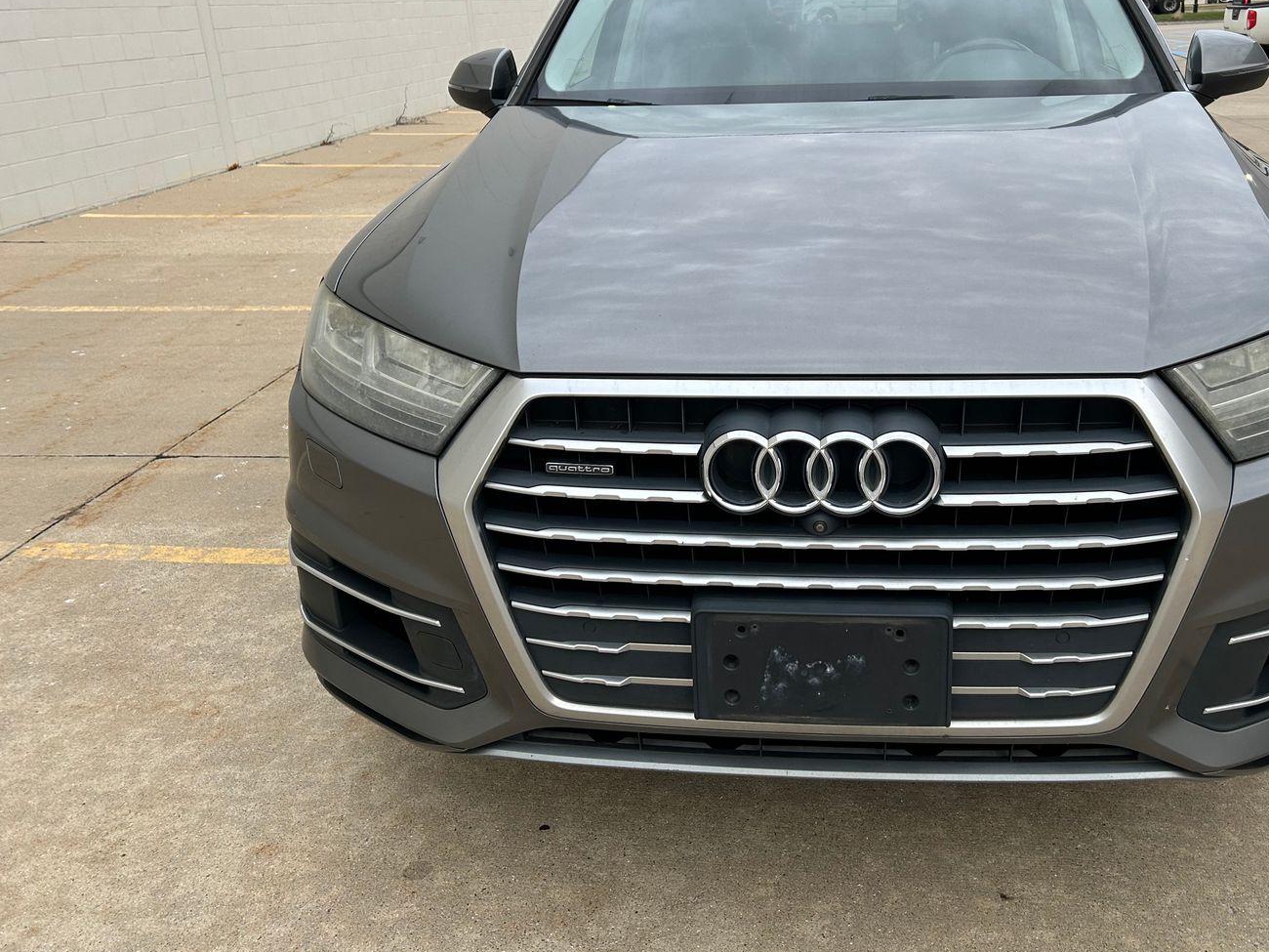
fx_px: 1173
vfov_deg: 44.0
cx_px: 734
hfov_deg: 56.5
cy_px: 388
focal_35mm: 32
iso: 100
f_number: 1.5
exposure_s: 1/120
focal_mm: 5.7
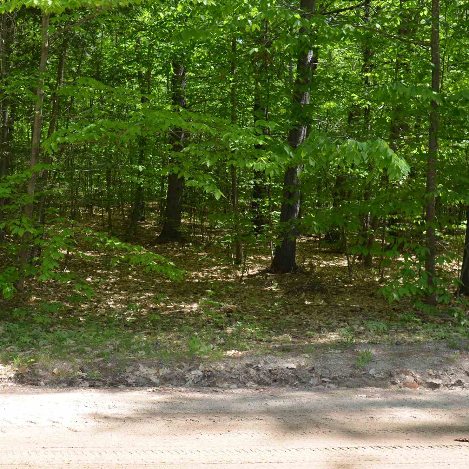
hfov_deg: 41.6
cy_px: 236
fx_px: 598
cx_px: 121
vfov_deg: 42.8
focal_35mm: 39
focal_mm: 20
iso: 100
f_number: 4
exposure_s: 1/200
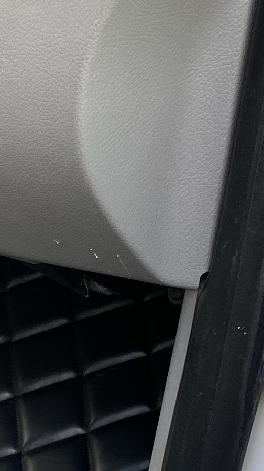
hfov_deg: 8.9
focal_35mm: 123
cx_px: -358
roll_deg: +1.8
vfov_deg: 16.4
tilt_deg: -36.3
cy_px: 632
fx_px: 1532
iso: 32
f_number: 1.8
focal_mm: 4.25
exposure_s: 1/126
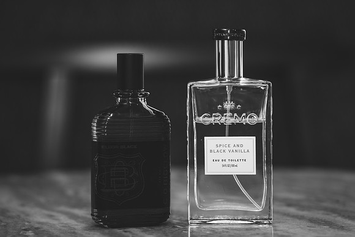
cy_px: 119
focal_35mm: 104
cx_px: 174
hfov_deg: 19.6
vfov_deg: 13.2
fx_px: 1025
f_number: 4.5
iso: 100
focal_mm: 100
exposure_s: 1/125
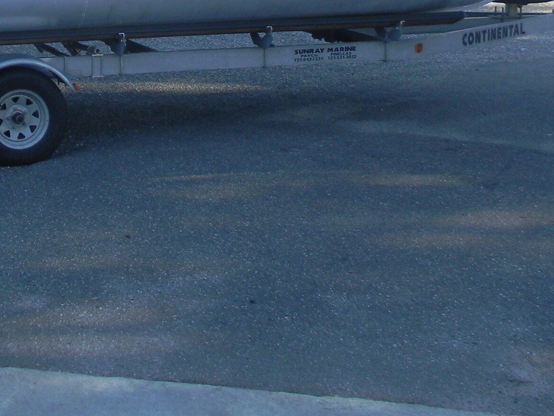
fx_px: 1248
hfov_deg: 23.9
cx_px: -7
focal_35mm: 78
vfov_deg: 18.2
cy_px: -49
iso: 80
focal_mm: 5
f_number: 3.5
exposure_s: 1/249
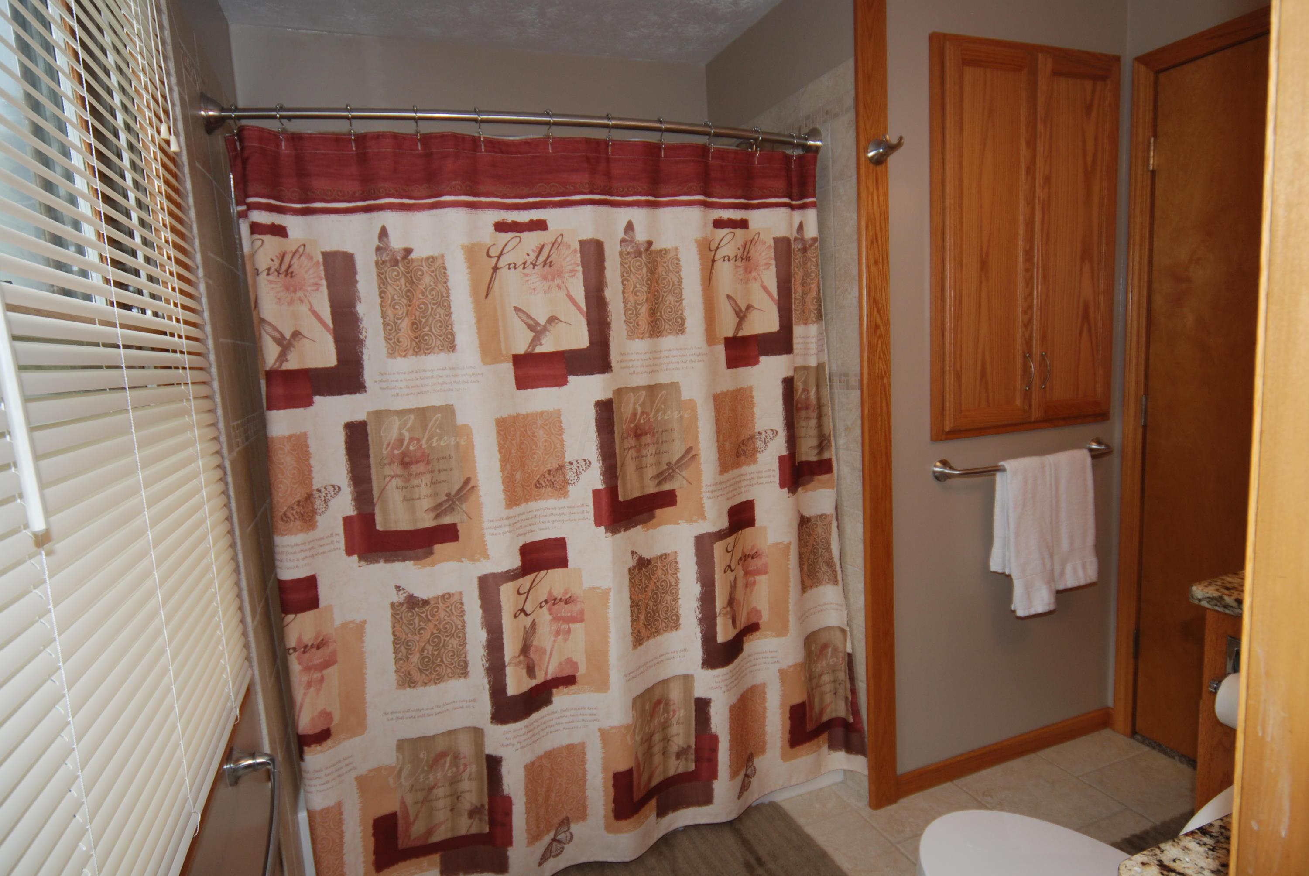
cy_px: 438
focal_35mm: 20
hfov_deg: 85.4
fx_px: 710
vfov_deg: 63.4
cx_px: 654
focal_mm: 13
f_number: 4.8
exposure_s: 1/60
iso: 200
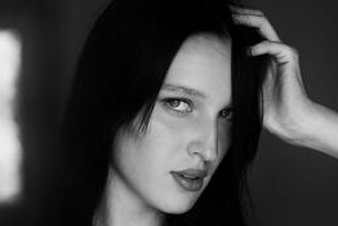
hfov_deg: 8.2
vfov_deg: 5.4
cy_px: 229
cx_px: 194
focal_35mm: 252
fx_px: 2367
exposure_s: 1/160
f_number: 2.8
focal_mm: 110
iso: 64
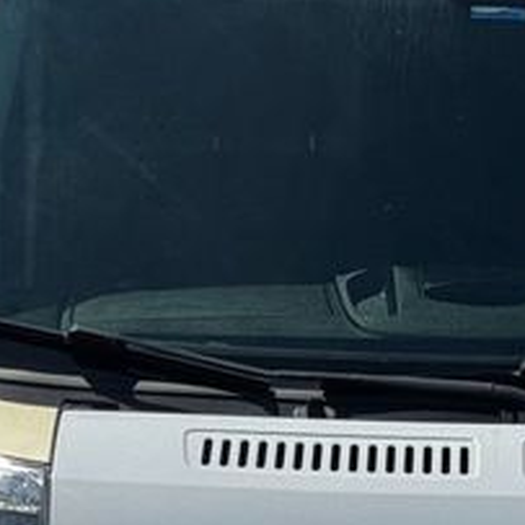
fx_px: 3672
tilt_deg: -2.9
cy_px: 489
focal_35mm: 214
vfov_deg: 8.1
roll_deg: +0.2
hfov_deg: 8.1
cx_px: 512
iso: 64
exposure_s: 1/7092
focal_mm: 6.76
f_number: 1.78
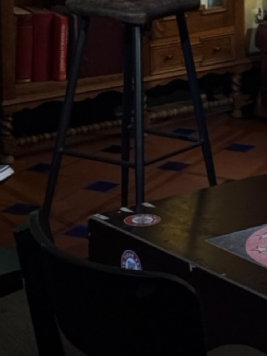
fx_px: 1482
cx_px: 395
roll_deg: -0.9
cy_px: -59
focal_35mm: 144
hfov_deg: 10.0
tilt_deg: -6.8
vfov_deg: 13.4
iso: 400
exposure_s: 1/34
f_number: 1.78
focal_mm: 6.76
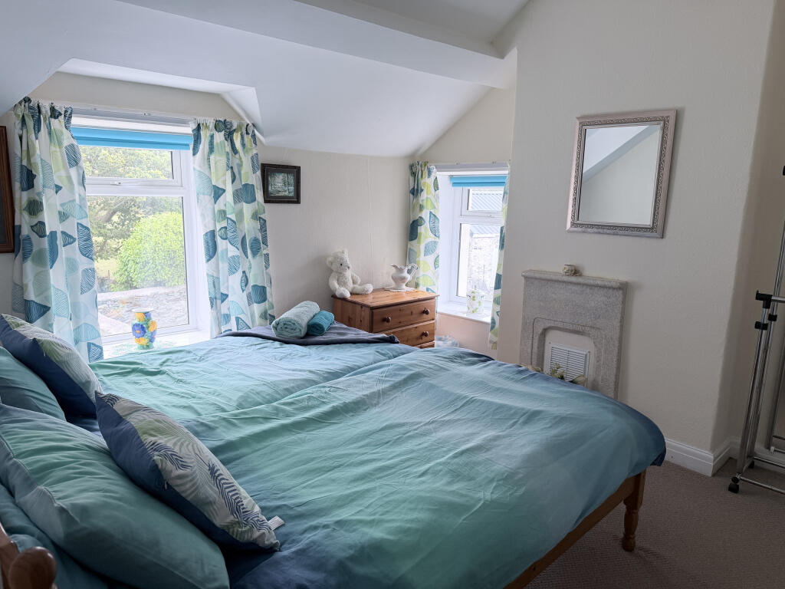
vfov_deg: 56.8
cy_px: 294
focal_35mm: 24
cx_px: 392
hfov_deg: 71.6
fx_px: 544
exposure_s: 1/182
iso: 100
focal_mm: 6.76
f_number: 1.78
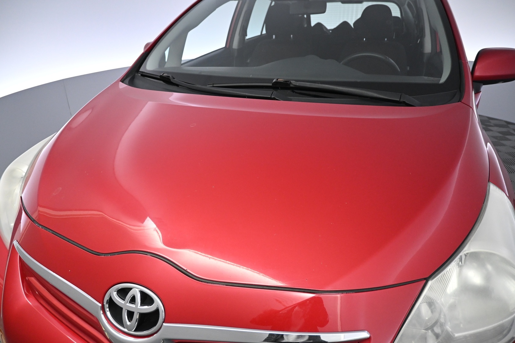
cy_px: 172
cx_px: 258
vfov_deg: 53.1
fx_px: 343
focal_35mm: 24
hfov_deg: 73.7
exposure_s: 1/125
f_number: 3.5
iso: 1800
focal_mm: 16
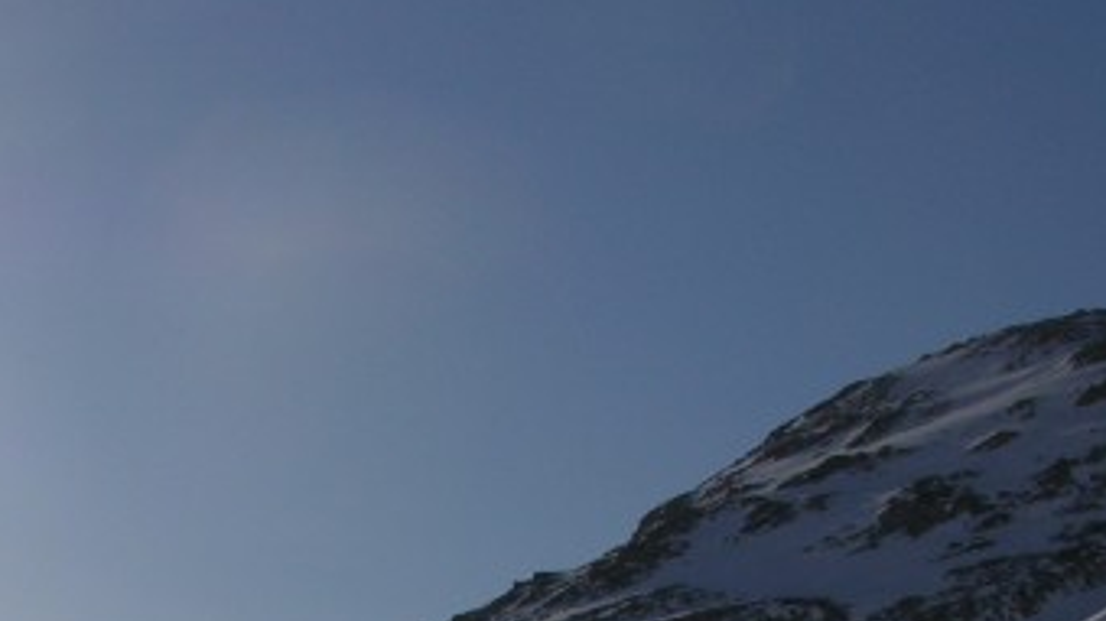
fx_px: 3372
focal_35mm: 115
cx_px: -133
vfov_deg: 9.9
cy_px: 1187
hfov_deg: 17.9
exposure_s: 1/648
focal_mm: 8.9
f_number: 8
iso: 50
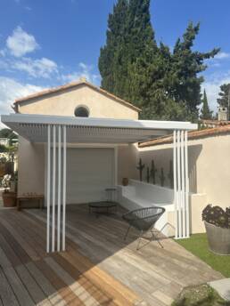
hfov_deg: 56.8
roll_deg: -0.1
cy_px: 153
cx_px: 115
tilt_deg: +2.0
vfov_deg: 71.6
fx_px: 213
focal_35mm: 24
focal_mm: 6.86
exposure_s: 1/5263
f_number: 1.78
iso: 80
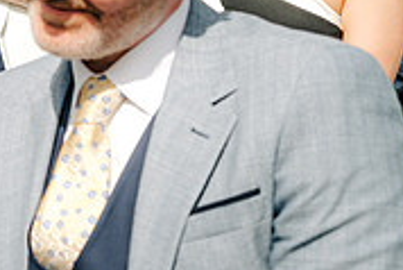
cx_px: -224
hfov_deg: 16.2
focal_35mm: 114
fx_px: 1277
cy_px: -44
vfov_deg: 11.8
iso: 100
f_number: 3.5
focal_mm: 35
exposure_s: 1/2500
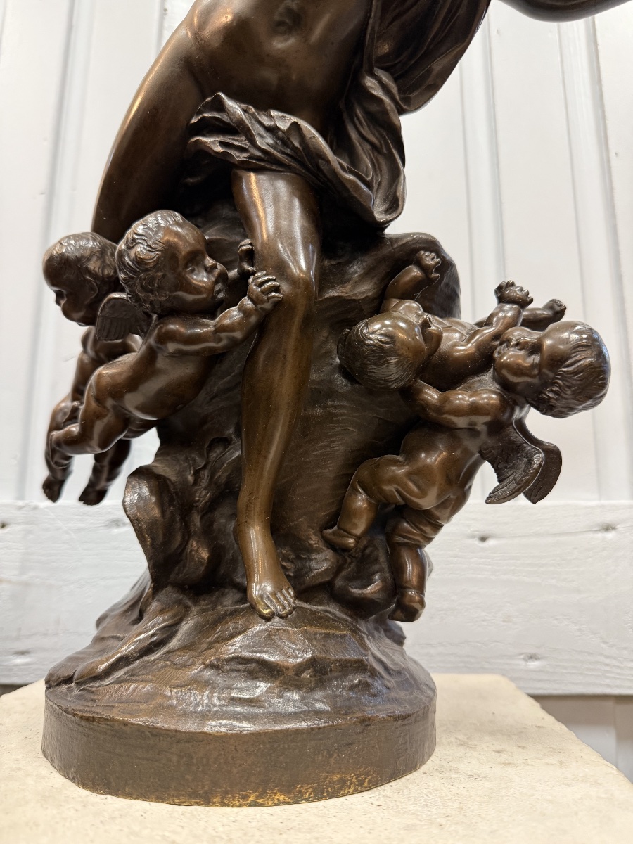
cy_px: 422
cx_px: 316
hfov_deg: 56.8
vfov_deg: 71.6
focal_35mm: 24
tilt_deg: +11.3
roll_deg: -1.1
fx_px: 585
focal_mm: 6.76
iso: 250
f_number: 1.78
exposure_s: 1/50
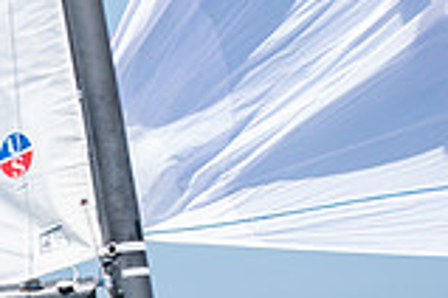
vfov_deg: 3.6
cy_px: 513
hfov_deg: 5.3
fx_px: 4766
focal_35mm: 383
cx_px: -290
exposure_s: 1/640
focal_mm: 70
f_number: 6.3
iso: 200
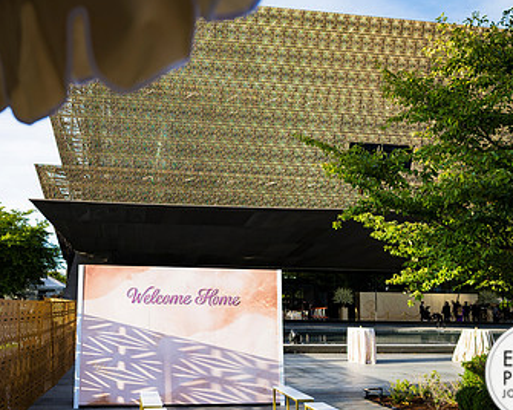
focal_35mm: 26
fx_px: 395
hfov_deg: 65.2
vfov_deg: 54.8
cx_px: 196
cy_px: 178
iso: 80
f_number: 2.5
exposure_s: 1/500
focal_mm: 16
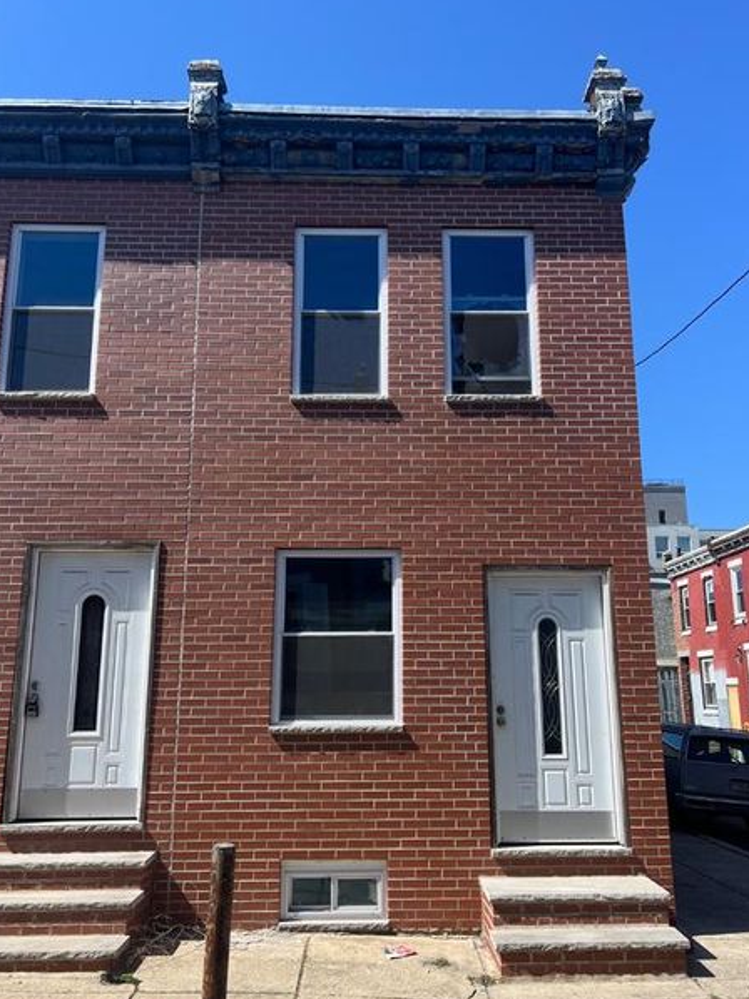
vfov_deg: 61.7
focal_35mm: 29
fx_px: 837
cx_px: 398
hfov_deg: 48.2
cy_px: 512
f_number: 1.5
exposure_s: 1/3077
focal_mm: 5.7
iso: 50
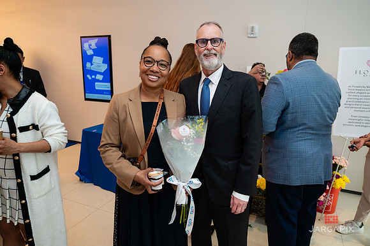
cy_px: 123
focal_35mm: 24
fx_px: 251
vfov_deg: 52.3
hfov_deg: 72.8
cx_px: 185
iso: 400
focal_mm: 24
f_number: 4
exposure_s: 1/200
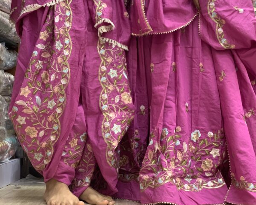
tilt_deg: +11.2
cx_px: 128
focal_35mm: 68
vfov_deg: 22.1
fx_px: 515
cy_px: 34
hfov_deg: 27.9
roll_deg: +0.7
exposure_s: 1/60
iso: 125
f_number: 2.4
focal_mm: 6
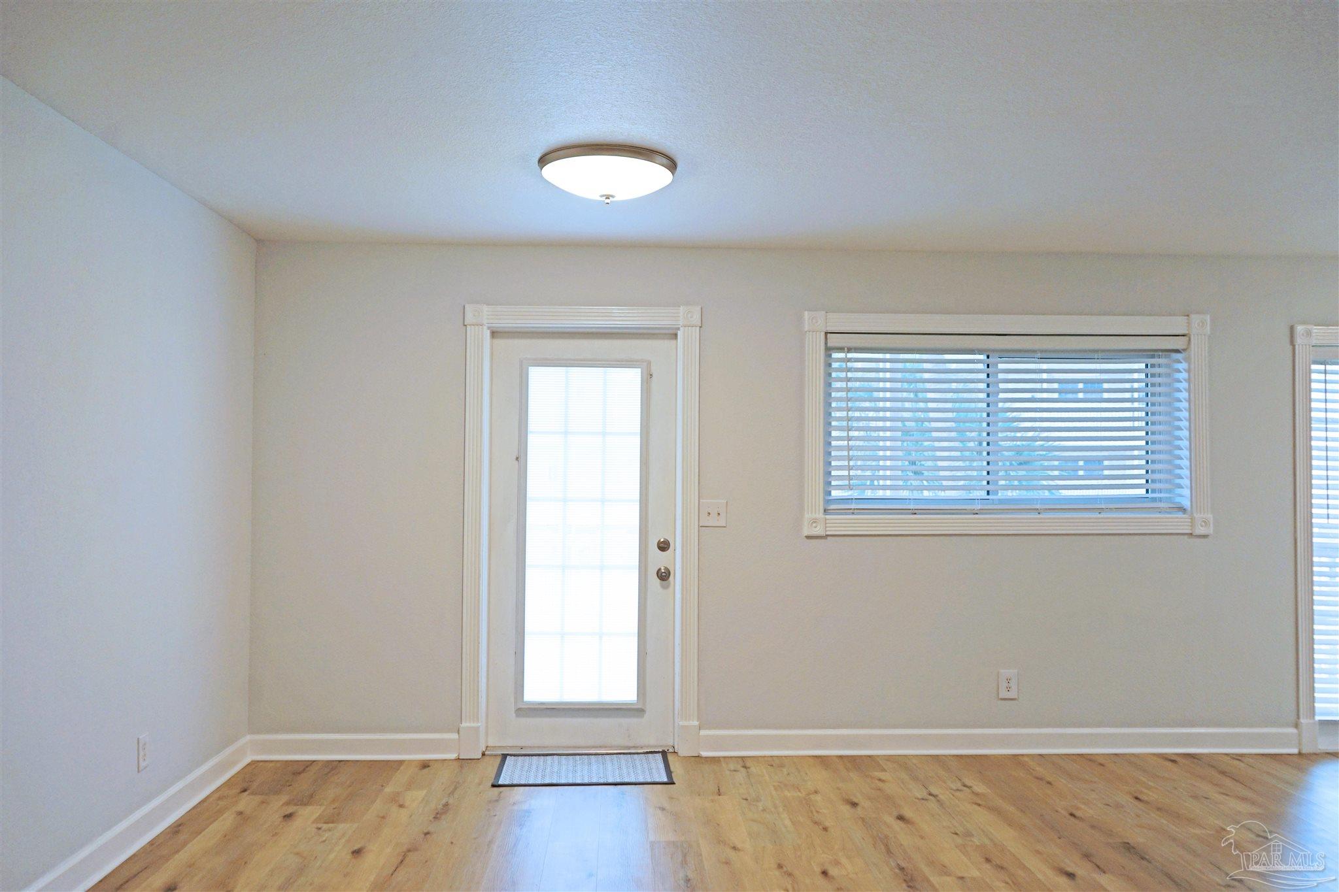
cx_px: 670
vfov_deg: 46.4
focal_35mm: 28
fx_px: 1041
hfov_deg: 65.5
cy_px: 446
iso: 320
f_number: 4
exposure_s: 1/160
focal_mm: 28
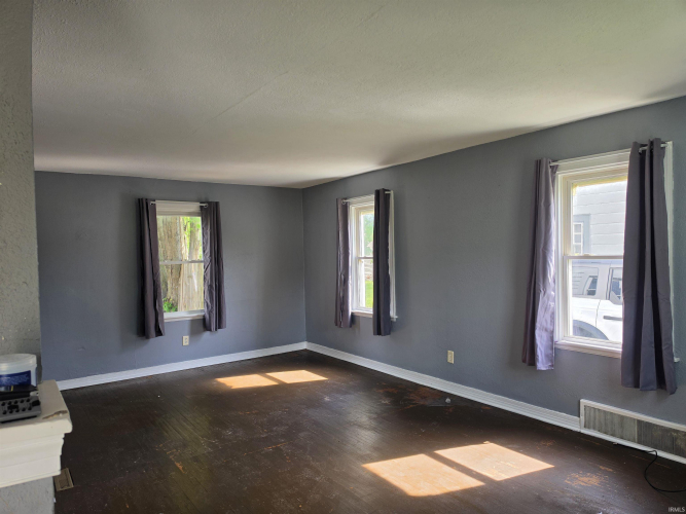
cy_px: 257
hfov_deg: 73.9
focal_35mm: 23
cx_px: 343
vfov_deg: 58.9
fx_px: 456
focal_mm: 6.5
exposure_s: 1/359
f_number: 1.4
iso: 32
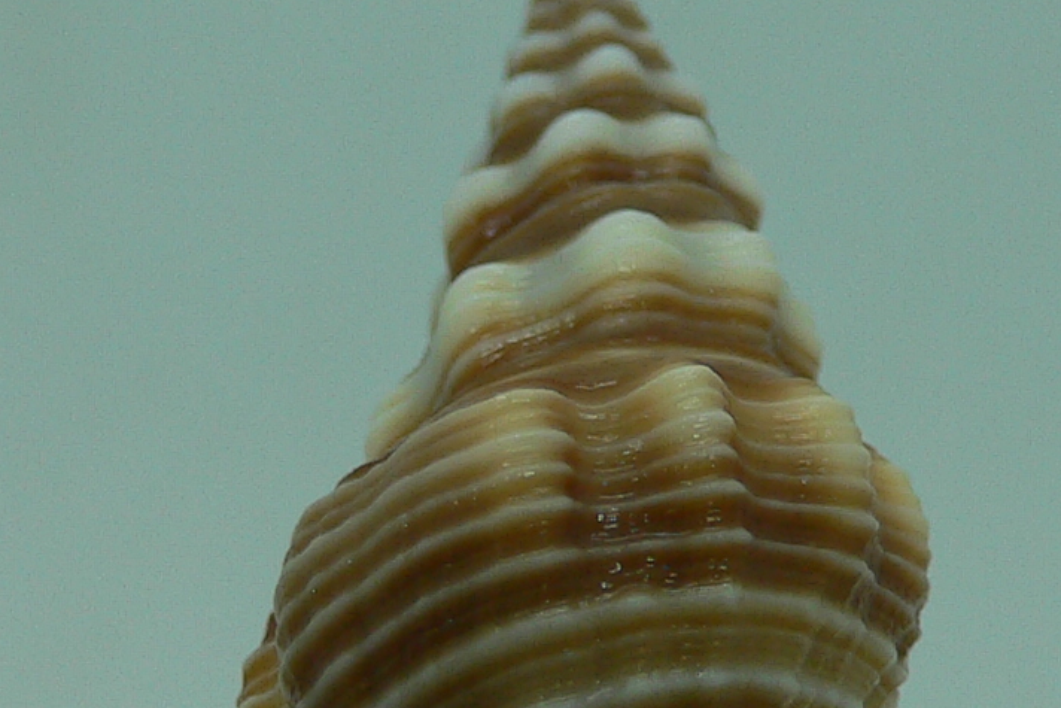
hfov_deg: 19.8
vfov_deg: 13.2
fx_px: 3036
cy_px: 678
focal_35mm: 103
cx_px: 590
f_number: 2.8
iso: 80
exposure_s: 1/80
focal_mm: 4.6
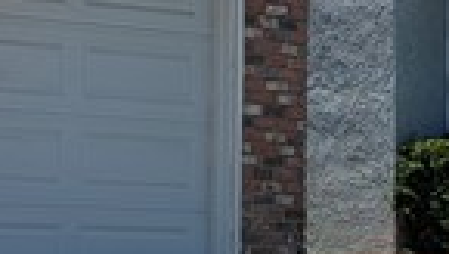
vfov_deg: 6.6
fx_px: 2193
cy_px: 19
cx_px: -850
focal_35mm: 184
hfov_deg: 9.5
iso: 21
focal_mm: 6.9
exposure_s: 1/992
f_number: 1.68
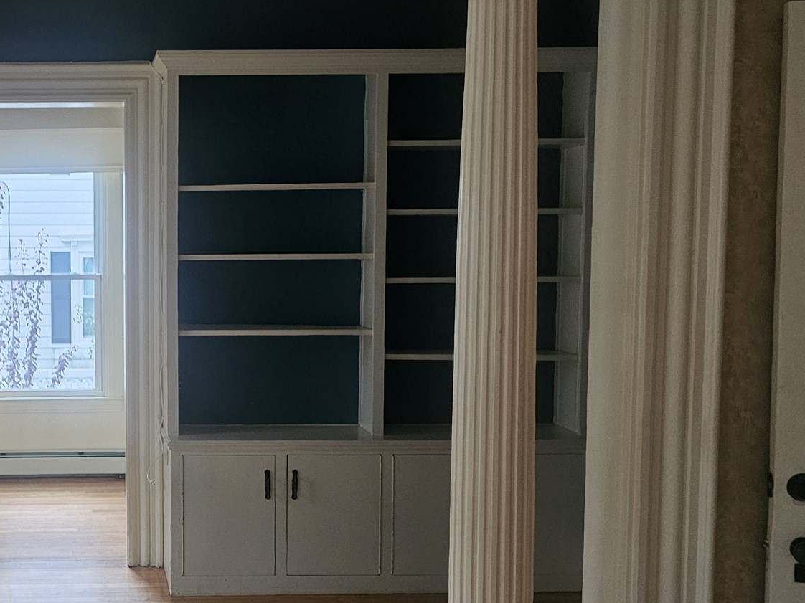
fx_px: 977
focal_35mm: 42
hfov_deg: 41.6
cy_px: 313
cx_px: 98
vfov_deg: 34.3
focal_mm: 6.3
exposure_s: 1/60
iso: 800
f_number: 1.7
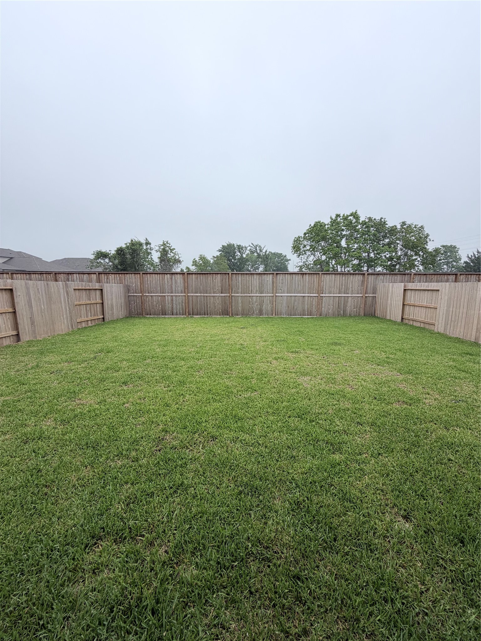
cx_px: 240
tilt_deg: -8.2
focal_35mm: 14
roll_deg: +0.6
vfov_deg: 102.1
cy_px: 320
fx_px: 259
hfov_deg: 85.7
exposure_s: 1/413
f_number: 2.2
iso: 64
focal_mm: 2.22
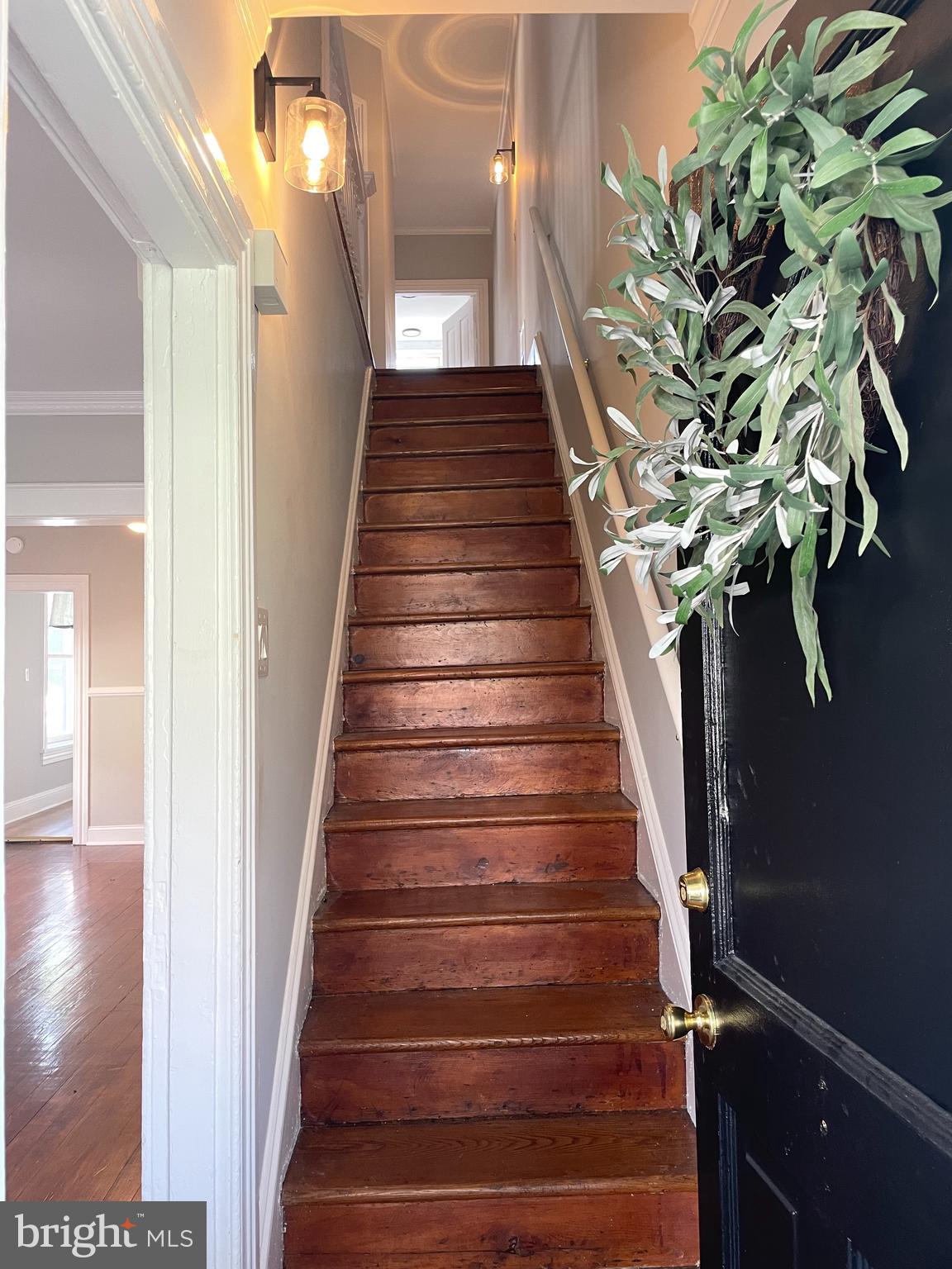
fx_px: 953
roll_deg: +0.5
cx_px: 476
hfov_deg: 53.1
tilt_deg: +3.4
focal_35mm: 26
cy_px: 634
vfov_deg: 67.3
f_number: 1.6
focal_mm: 4.2
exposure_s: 1/60
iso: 100
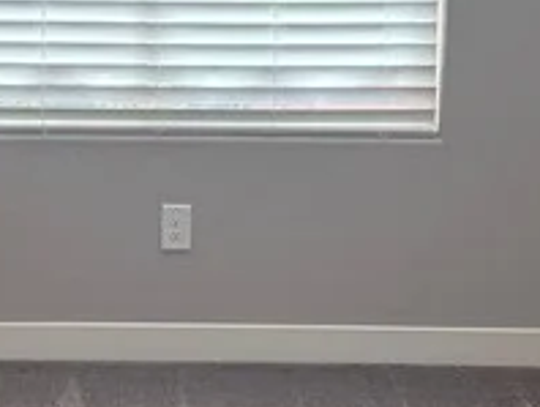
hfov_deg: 15.8
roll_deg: -0.8
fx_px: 1937
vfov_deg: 11.8
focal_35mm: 124
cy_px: -36
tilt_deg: -7.0
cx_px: 180
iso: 160
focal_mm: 6.76
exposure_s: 1/240
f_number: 1.78
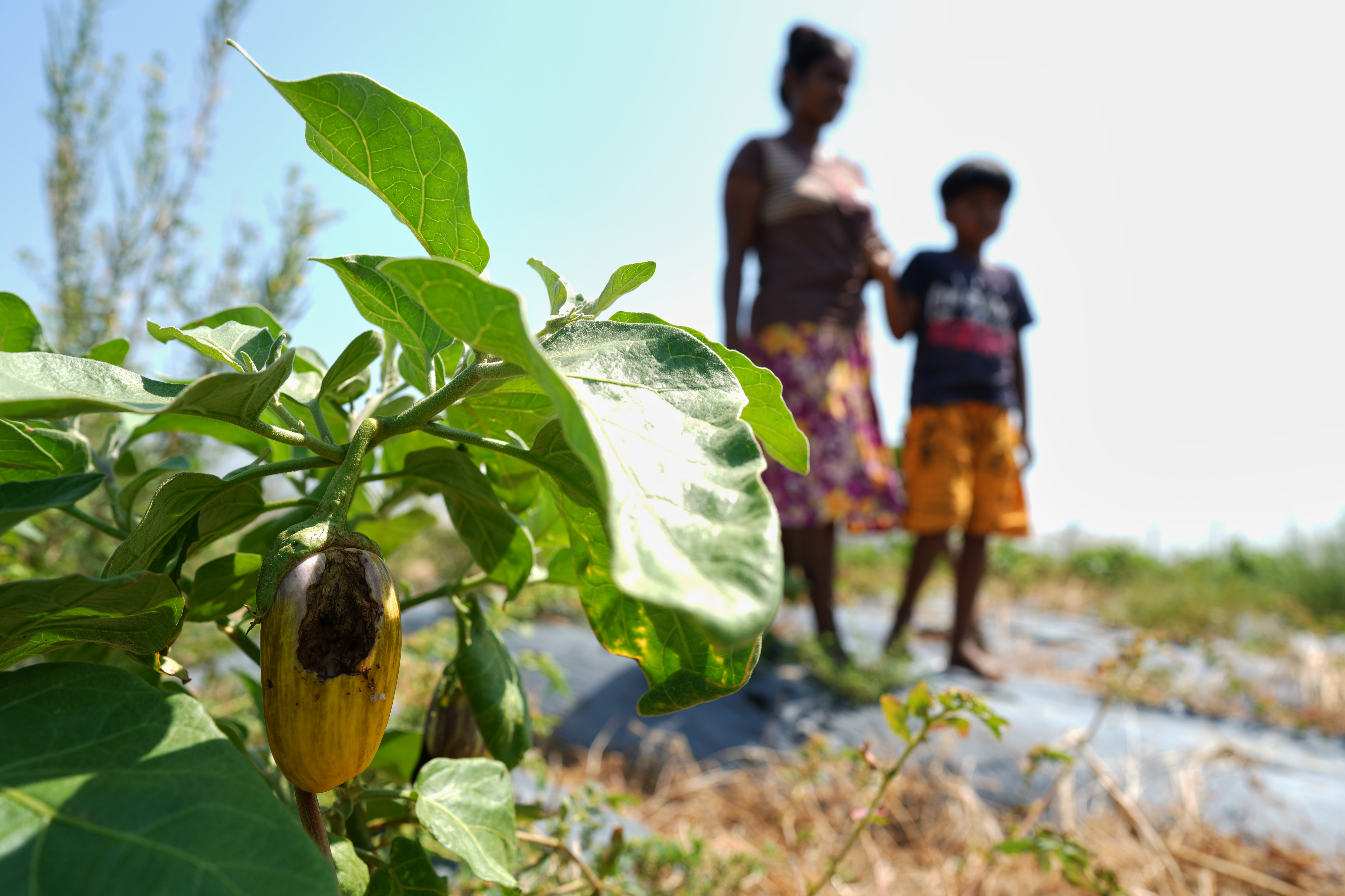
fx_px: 897
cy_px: 448
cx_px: 672
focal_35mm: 24
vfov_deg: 53.1
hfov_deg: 73.7
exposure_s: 1/160
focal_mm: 24
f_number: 5
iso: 50
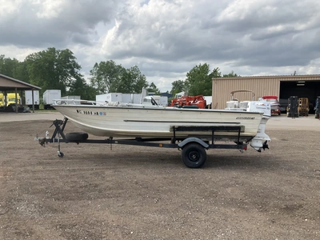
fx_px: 268
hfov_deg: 61.7
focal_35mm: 29
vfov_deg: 48.2
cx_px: 160
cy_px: 120
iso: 25
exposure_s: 1/1577
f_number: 1.8
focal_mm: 3
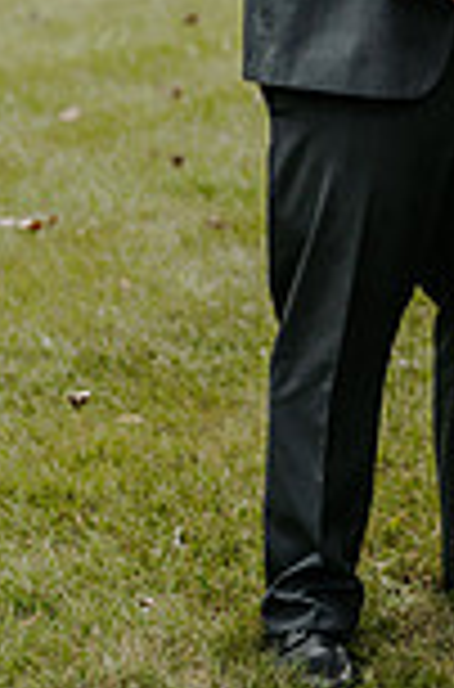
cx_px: 659
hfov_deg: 7.8
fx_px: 3257
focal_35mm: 171
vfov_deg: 11.8
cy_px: -90
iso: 500
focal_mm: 58
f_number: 2.8
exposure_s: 1/1000
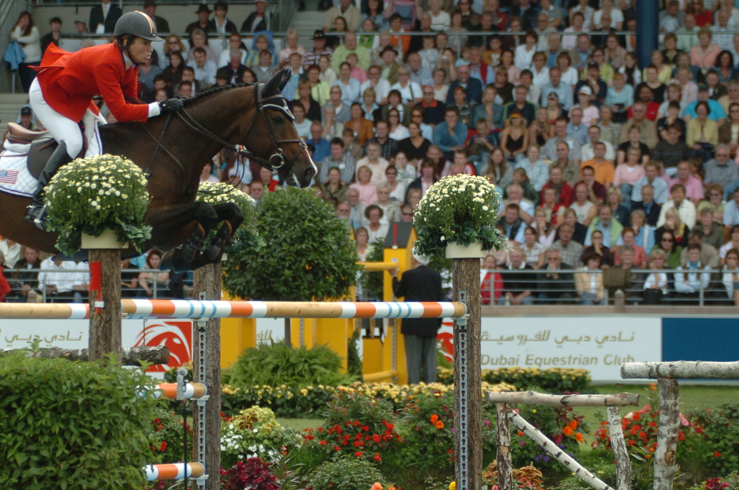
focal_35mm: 261
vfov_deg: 5.2
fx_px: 5348
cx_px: 217
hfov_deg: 7.9
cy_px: 271
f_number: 3.5
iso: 250
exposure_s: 1/1250
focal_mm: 120
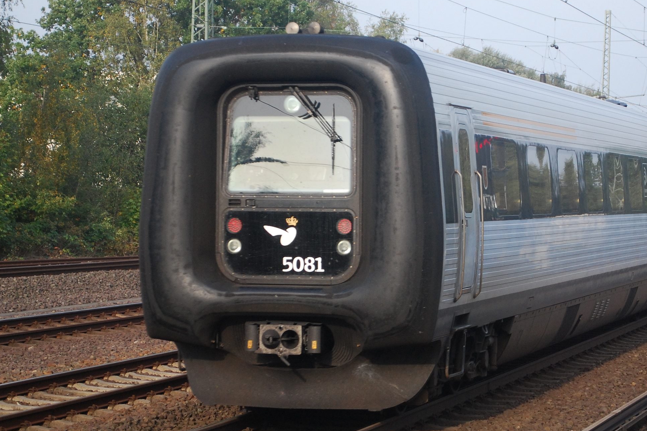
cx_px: 410
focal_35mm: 116
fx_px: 2085
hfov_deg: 17.6
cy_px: 191
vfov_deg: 11.8
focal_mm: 50
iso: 450
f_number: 5.6
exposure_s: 1/500
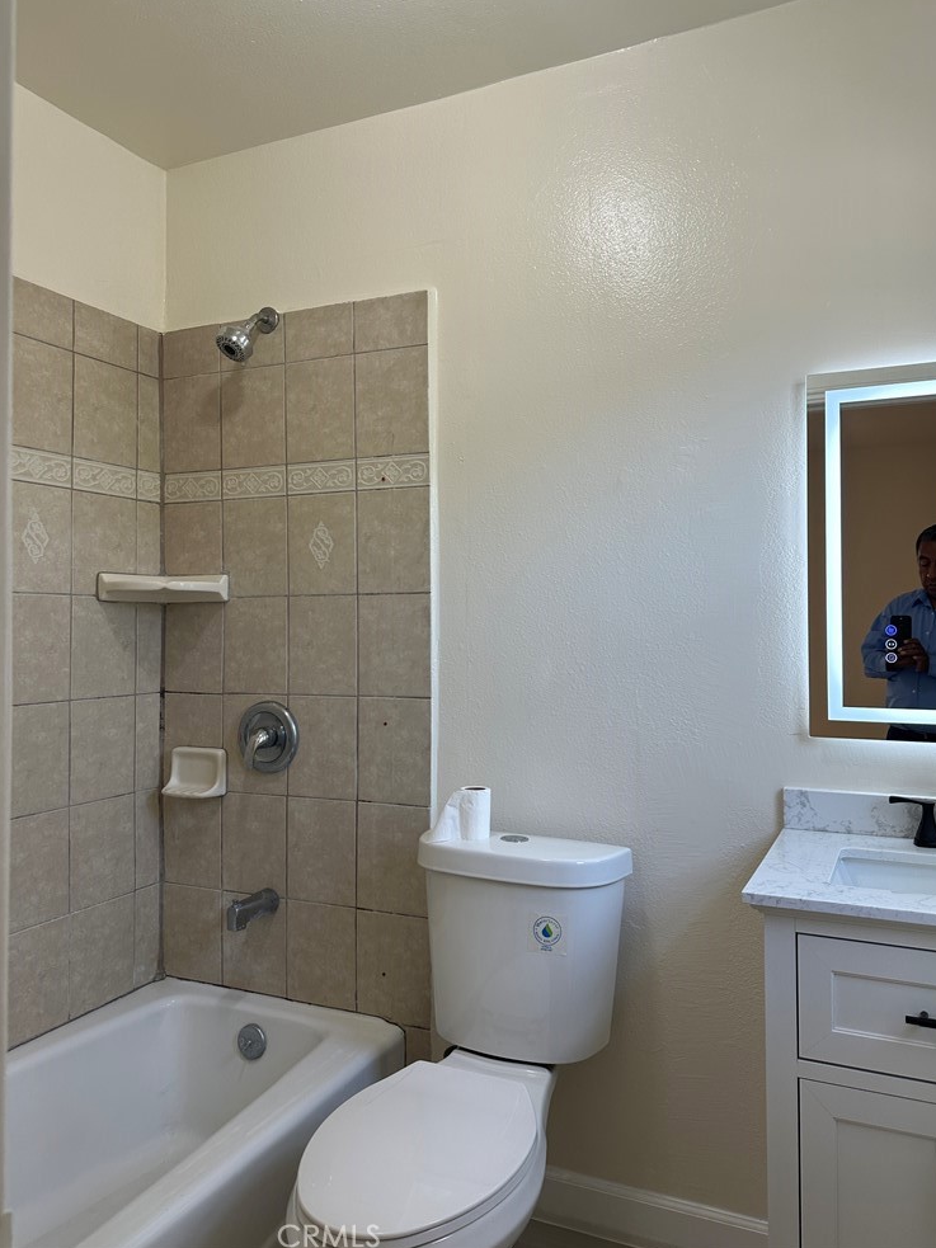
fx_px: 902
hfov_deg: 54.9
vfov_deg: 69.4
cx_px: 485
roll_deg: -0.5
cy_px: 604
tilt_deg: +1.1
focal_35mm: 25
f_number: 1.78
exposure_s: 1/120
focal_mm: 6.86
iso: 100
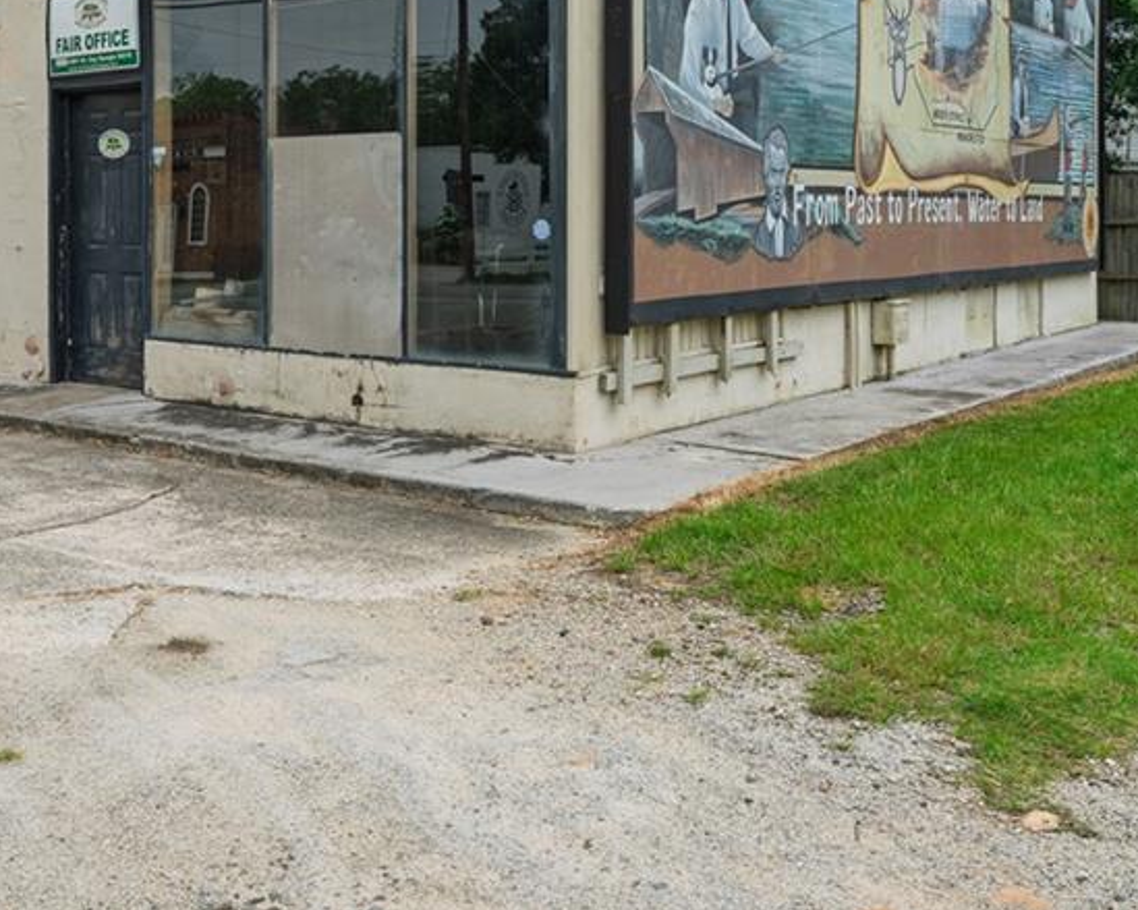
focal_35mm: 42
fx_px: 1414
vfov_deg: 34.8
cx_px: 390
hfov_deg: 43.3
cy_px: 216
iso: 400
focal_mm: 24
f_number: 8
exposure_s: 1/800
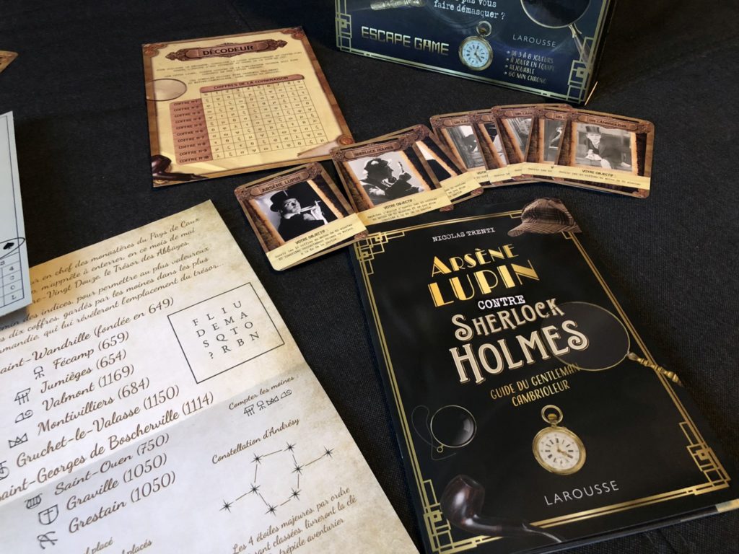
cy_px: 277
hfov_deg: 63.4
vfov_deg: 49.7
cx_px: 370
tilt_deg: -47.3
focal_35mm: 28
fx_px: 598
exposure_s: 1/5
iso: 100
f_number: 1.8
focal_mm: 3.99
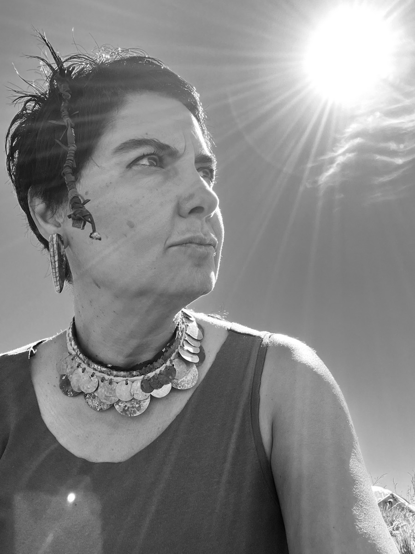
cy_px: 277
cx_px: 208
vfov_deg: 60.0
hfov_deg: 46.8
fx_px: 480
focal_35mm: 30
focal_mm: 2.71
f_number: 2.2
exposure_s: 1/474
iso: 32
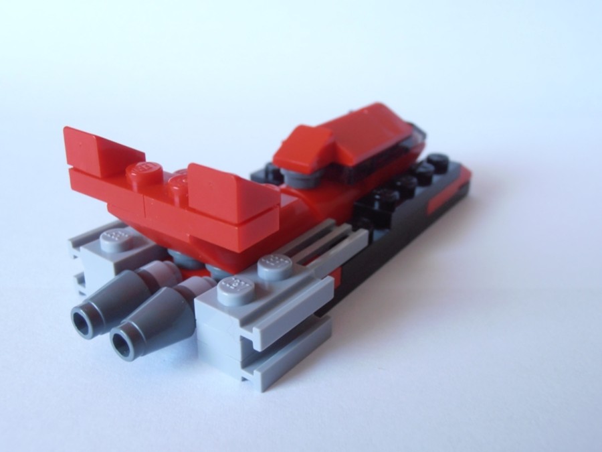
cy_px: 226
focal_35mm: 37
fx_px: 643
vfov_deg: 38.7
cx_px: 301
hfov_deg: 50.1
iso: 125
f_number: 3.9
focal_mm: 6.61
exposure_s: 1/20
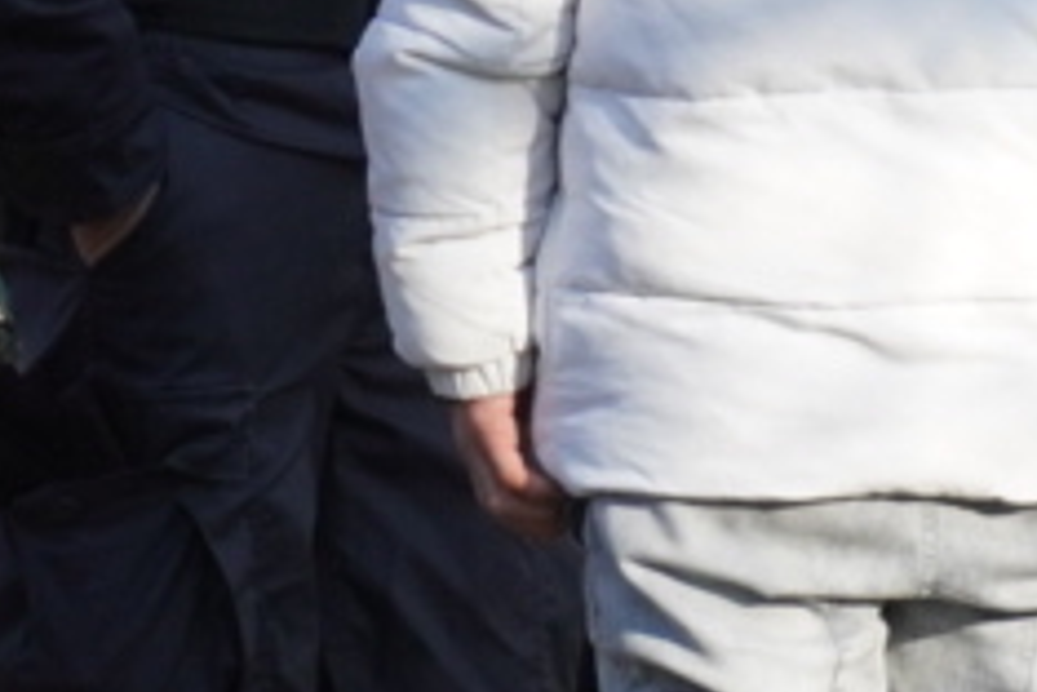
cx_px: 53
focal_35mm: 994
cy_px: -71
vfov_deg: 1.4
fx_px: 28630
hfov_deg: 2.1
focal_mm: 96
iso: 400
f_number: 5.6
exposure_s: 1/160
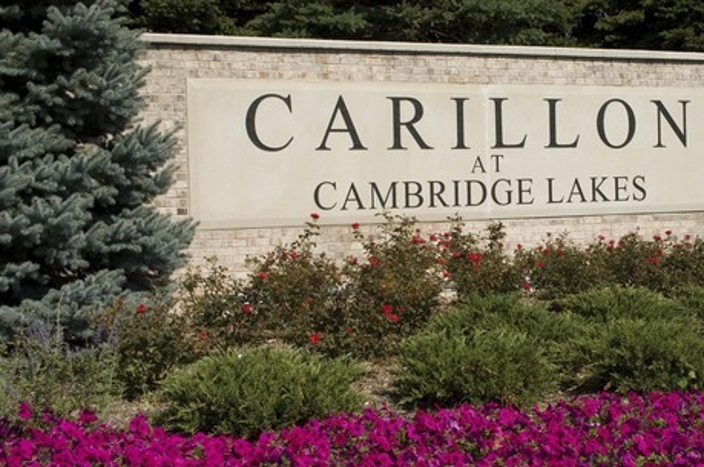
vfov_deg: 20.2
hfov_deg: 29.9
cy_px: 193
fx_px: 1307
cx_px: 469
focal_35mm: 67
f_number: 10
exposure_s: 1/400
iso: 200
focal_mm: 32
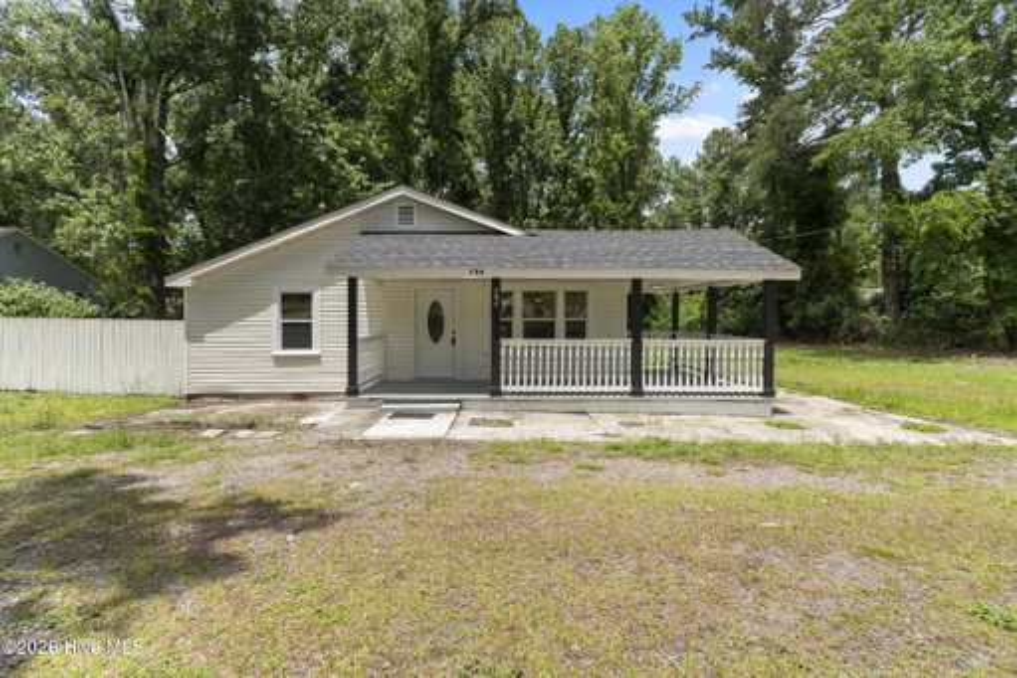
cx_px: 508
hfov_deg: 93.3
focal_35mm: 17
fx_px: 480
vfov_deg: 70.5
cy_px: 339
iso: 50
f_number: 8
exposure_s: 1/50
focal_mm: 17
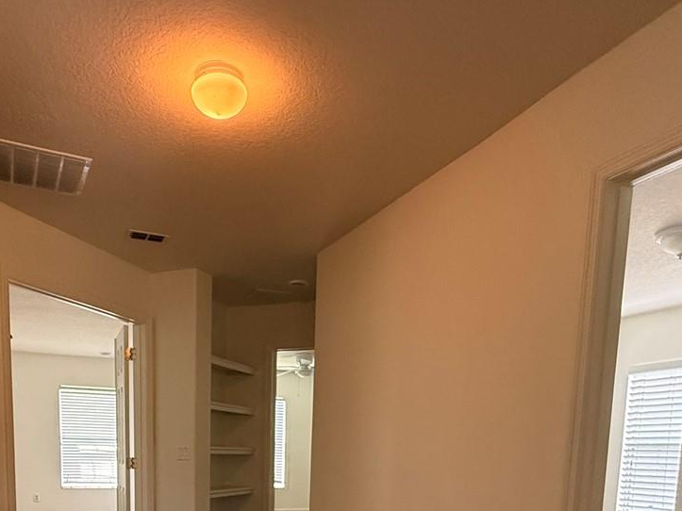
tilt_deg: -8.0
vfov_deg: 39.0
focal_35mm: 31
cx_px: 282
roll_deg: -1.1
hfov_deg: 58.0
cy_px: 535
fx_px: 611
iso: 500
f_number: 2.2
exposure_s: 1/120
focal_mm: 2.22
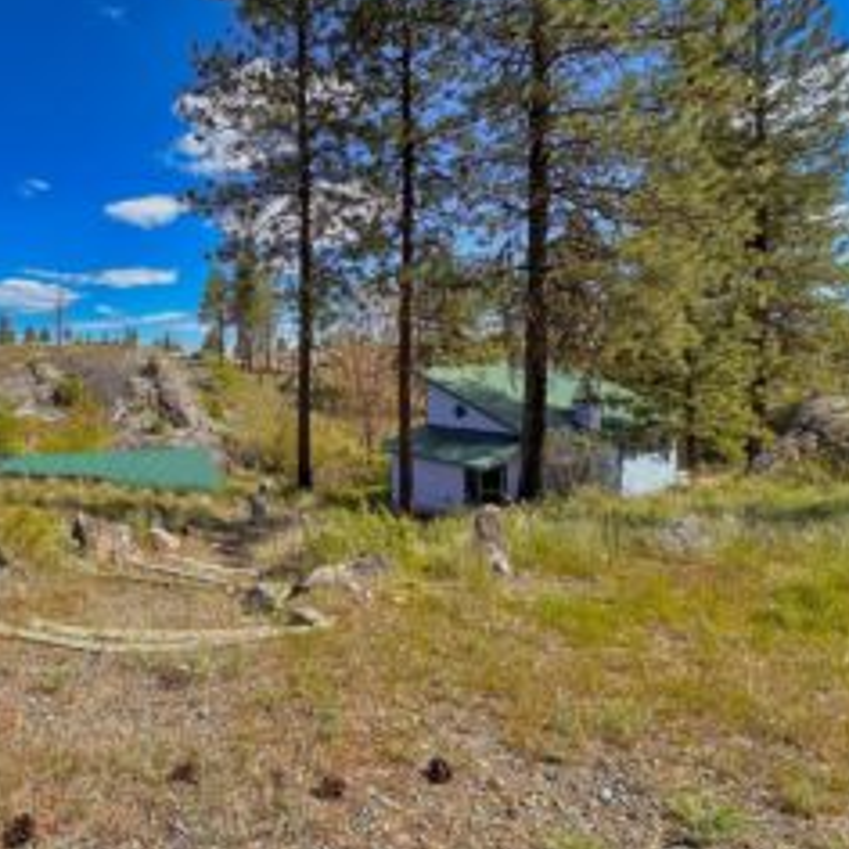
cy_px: 367
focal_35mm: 21
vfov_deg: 71.8
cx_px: 169
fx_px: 583
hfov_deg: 65.6
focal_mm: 2.2
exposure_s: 1/1043
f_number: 2.2
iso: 40
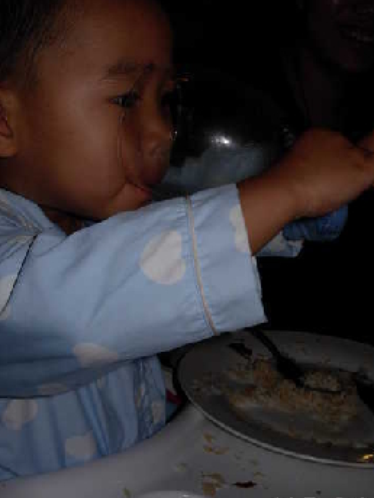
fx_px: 764
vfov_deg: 35.9
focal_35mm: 53
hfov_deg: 27.5
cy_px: 174
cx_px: 209
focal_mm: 6.3
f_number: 4.9
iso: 79
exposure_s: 1/22.6
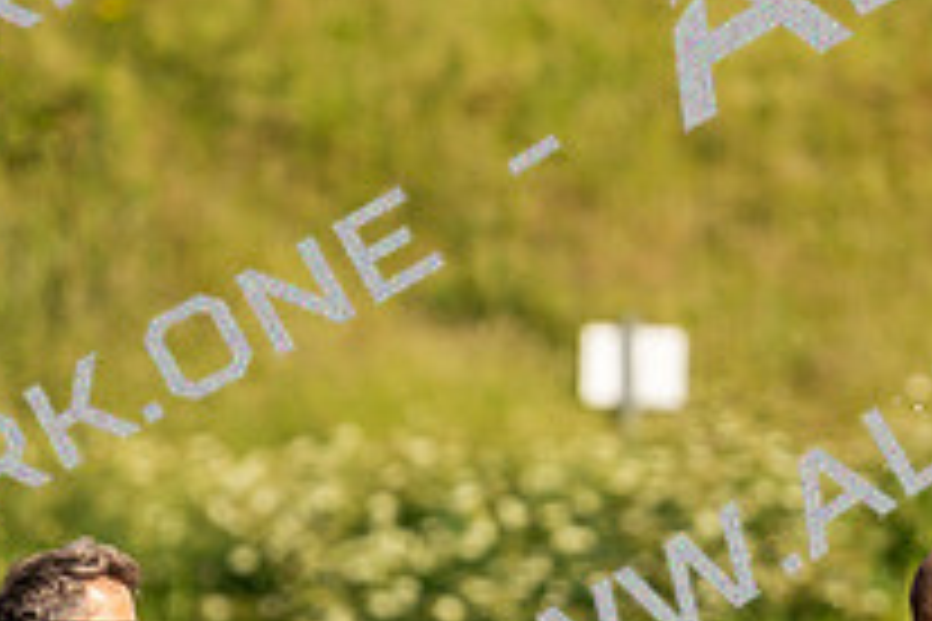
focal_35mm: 1206
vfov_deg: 1.1
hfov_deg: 1.7
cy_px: 790
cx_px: 914
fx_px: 31220
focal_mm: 430
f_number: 6.3
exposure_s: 1/2000
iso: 250
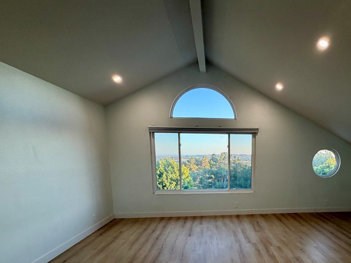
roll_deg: -0.2
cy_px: 183
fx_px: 203
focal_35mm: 20
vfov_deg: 63.7
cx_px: 236
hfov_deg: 78.9
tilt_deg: -8.6
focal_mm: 2.22
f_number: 2.2
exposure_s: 1/121
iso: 160
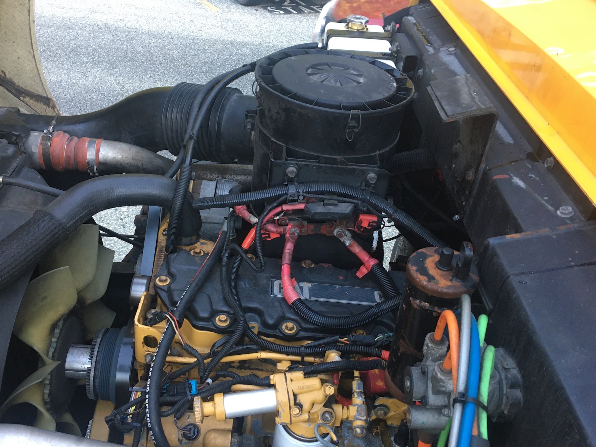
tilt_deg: -35.2
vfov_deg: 44.1
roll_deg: -1.8
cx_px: 279
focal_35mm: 32
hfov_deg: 56.8
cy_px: 243
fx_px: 551
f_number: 2.2
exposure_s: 1/30
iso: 100
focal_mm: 4.15
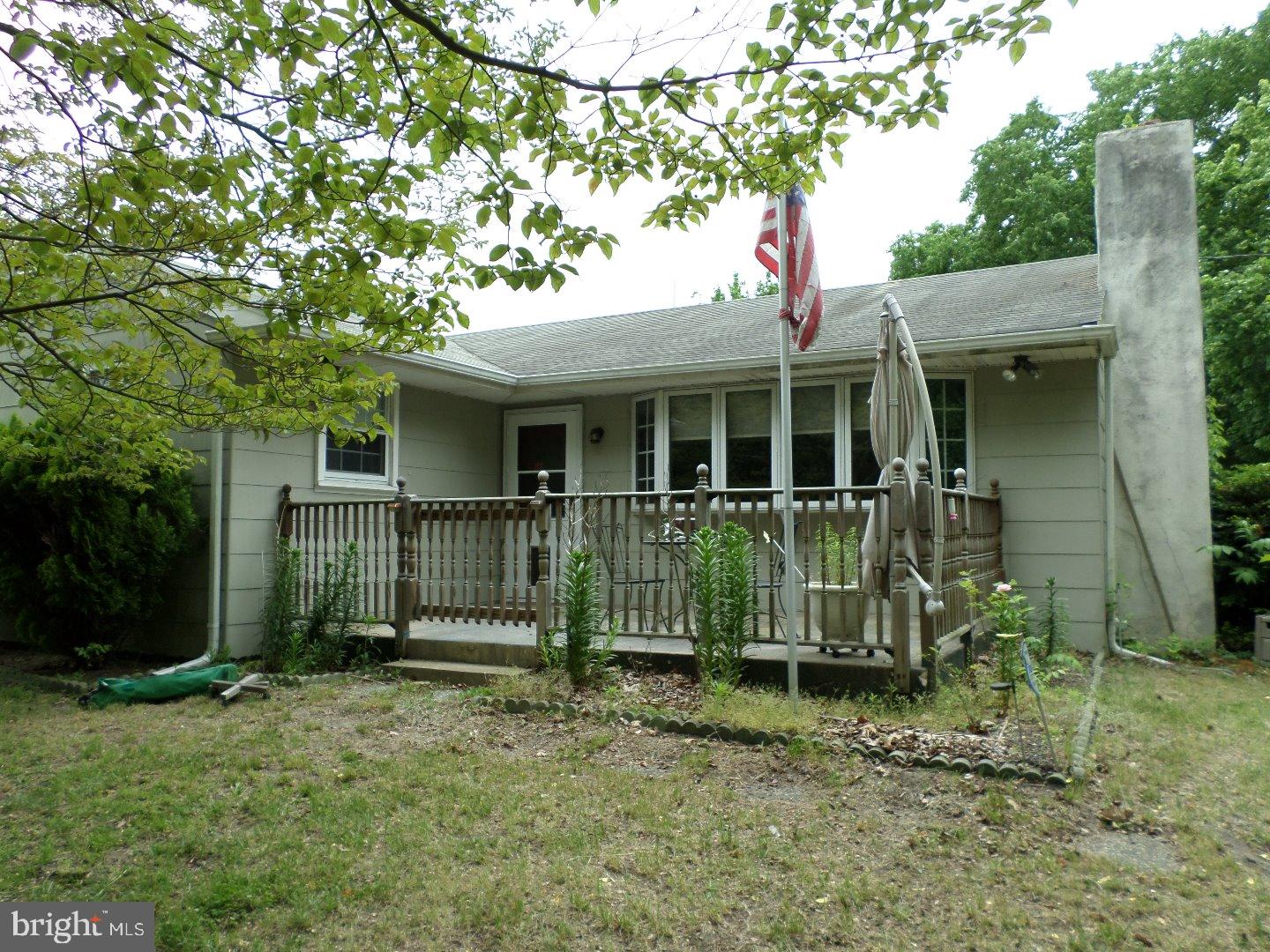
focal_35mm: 25
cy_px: 476
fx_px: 917
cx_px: 635
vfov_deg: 54.9
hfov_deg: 69.4
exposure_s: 1/350
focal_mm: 4.5
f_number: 2.5
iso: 80
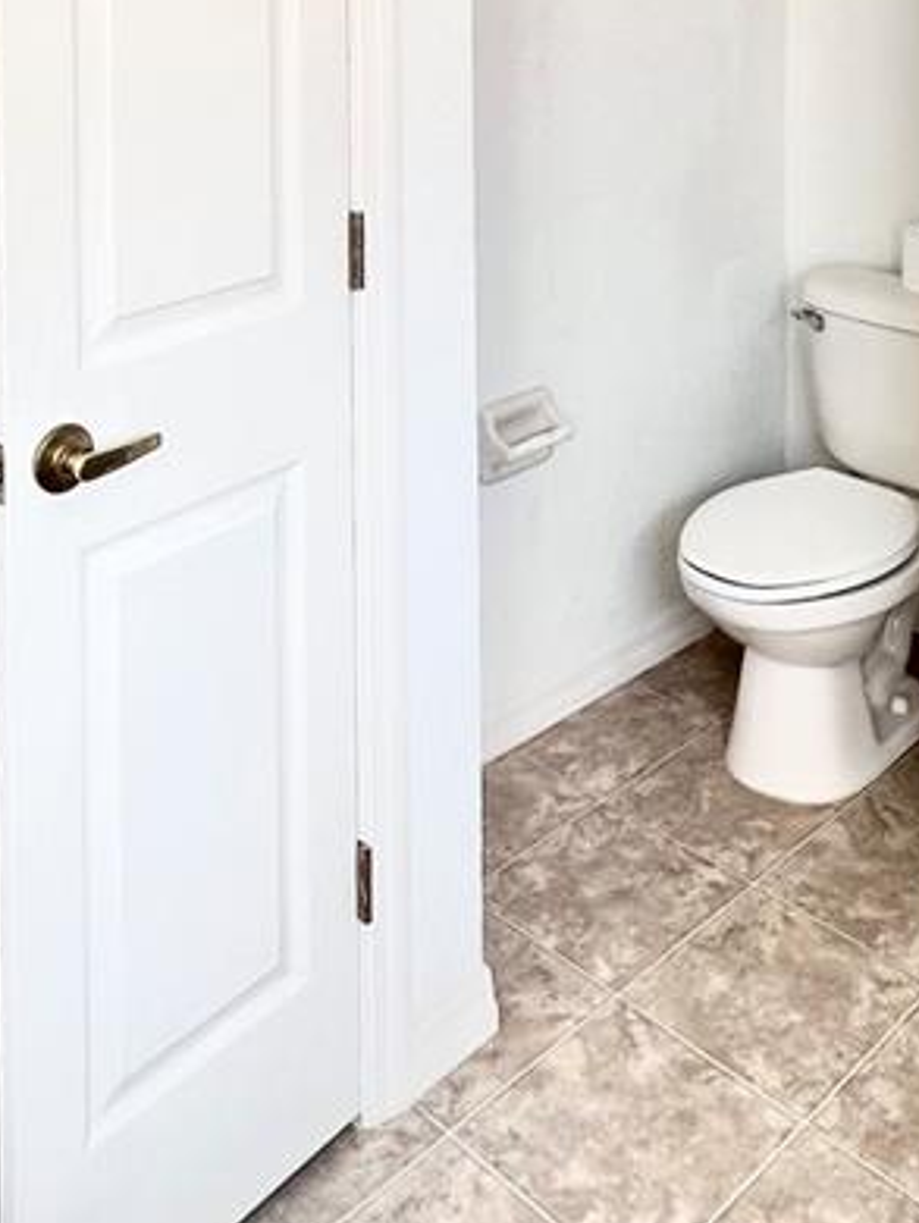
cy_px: -107
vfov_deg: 38.9
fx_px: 1414
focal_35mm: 40
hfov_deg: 35.8
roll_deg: +0.4
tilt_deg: -0.5
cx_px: 565
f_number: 1.8
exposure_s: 1/99
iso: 50
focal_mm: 1.57
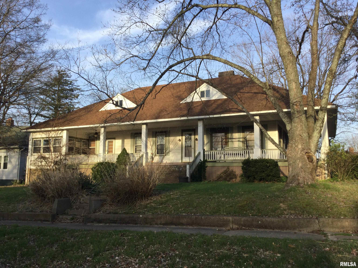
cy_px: 134
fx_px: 321
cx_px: 179
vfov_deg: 45.4
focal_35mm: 31
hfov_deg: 58.4
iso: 25
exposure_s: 1/374
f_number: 2.4
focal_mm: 3.3
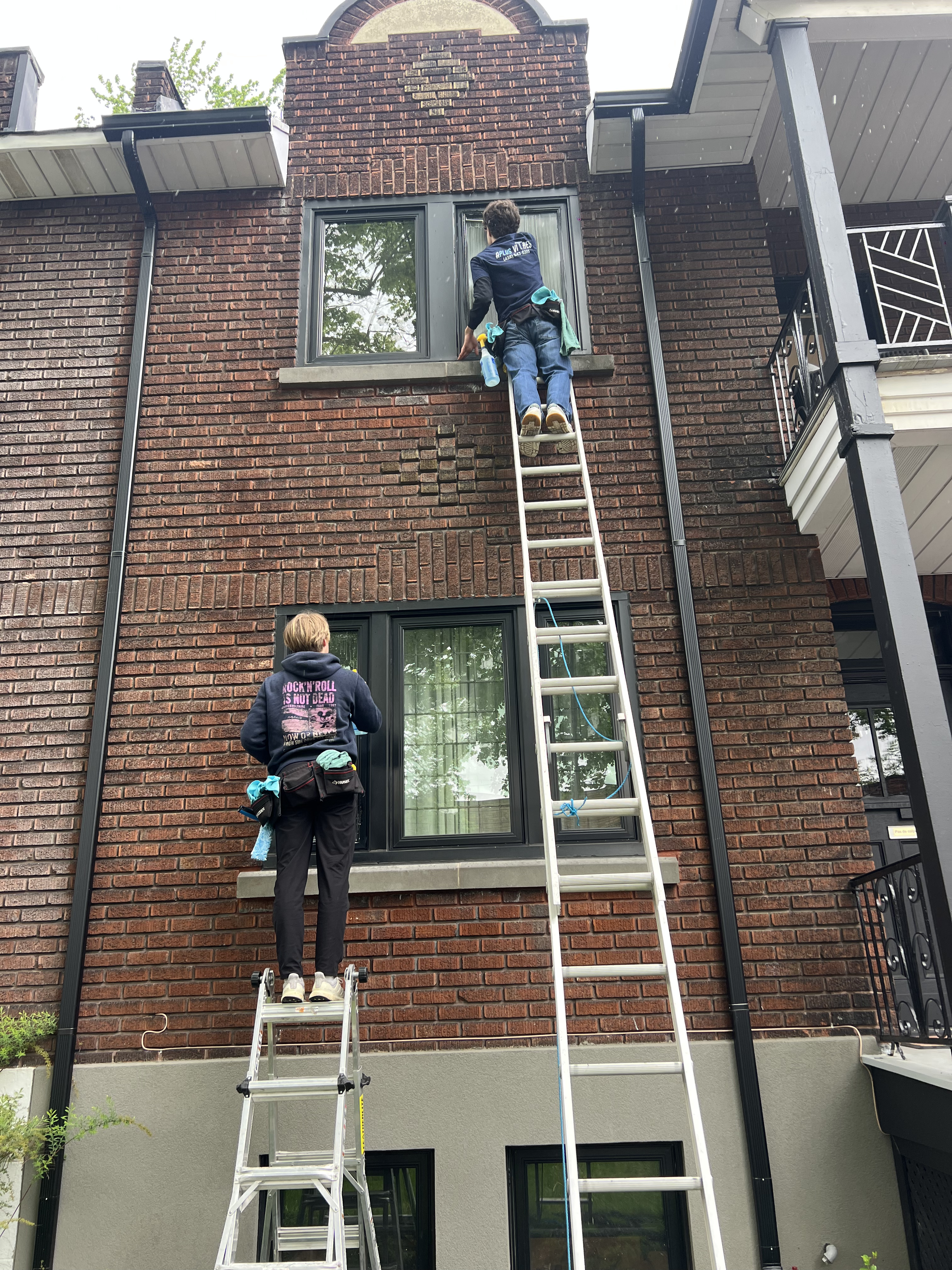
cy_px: 635
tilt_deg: +22.2
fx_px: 953
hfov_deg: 53.1
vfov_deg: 67.3
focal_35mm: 26
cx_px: 476
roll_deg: +2.8
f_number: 1.5
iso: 40
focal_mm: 5.7
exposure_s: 1/121
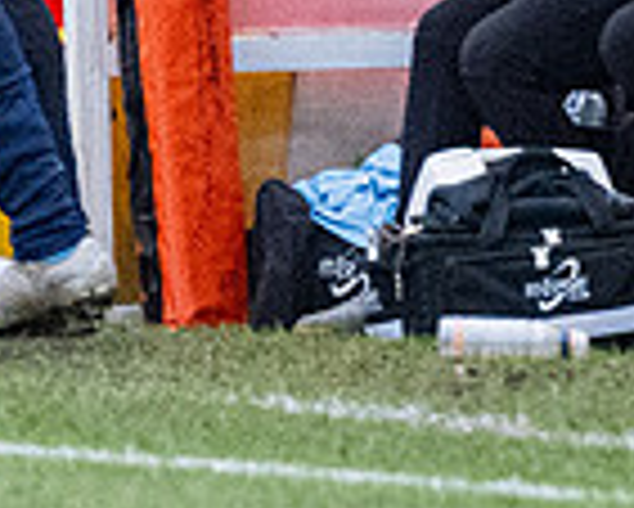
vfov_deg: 0.8
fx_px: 34418
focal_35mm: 1833
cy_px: -248
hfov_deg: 1.1
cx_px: -393
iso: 4000
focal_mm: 200
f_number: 4
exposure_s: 1/1250
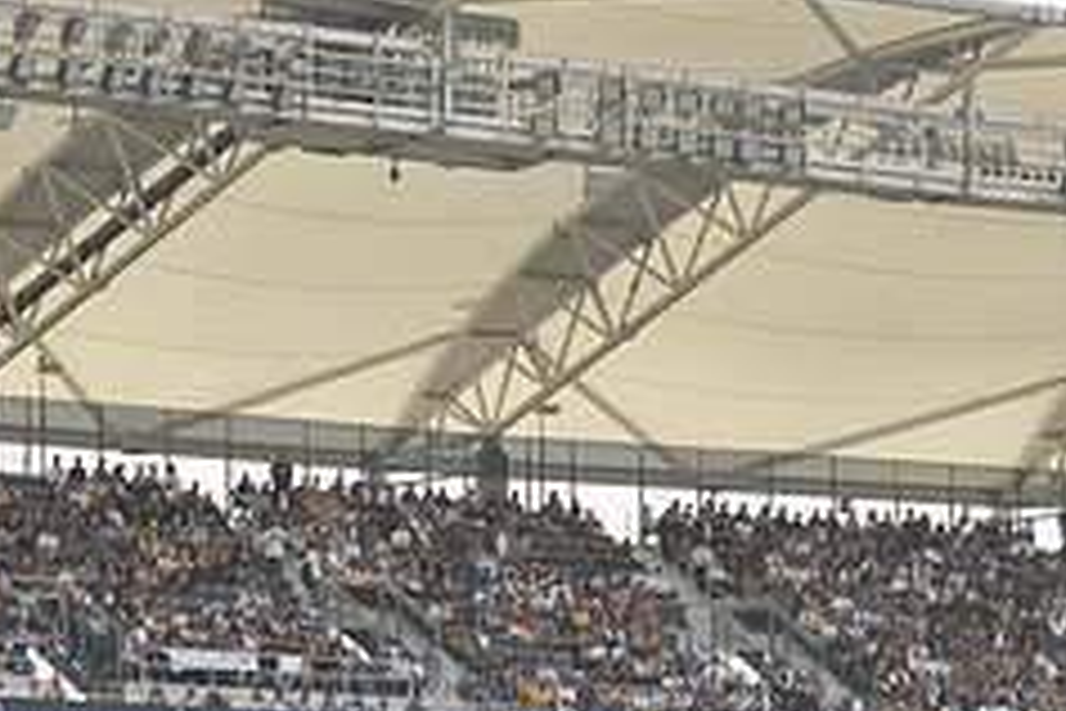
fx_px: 5803
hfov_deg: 10.5
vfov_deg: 7.0
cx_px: 454
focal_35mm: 196
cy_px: 783
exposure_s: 1/2500
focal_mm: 80
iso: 320
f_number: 3.5
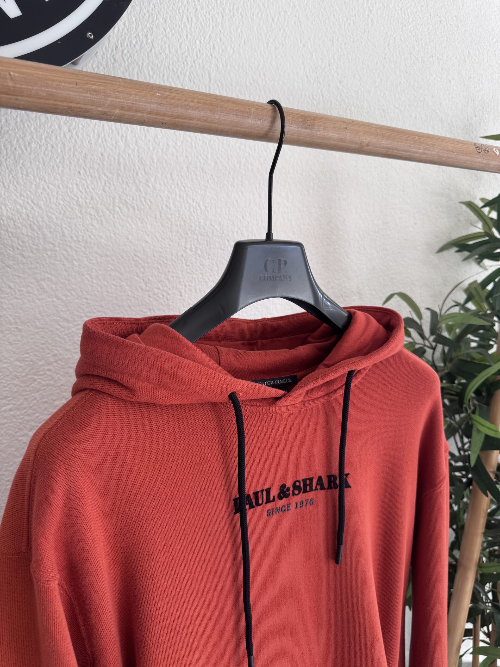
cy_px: 334
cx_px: 250
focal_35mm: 24
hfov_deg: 56.8
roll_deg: +1.8
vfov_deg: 71.6
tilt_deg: -7.4
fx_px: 462
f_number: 1.78
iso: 100
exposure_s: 1/121
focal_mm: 6.76
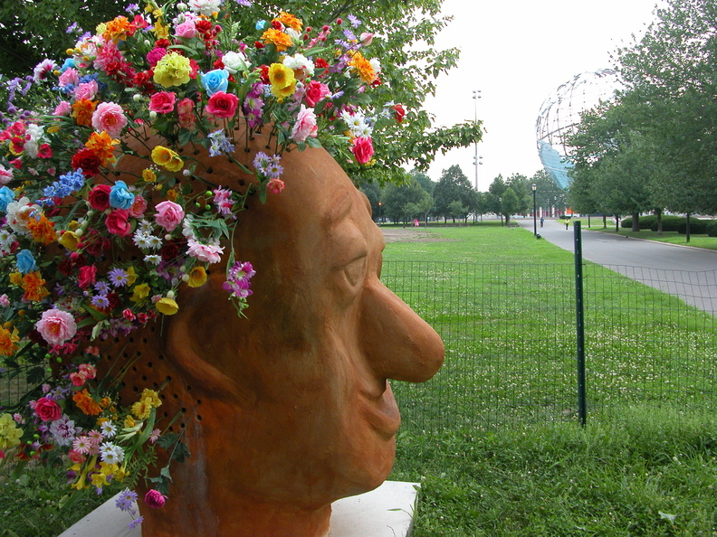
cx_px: 358
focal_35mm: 35
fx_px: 725
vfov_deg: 40.7
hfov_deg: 52.6
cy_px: 268
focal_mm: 8.9
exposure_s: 1/146
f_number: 3.2
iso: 100
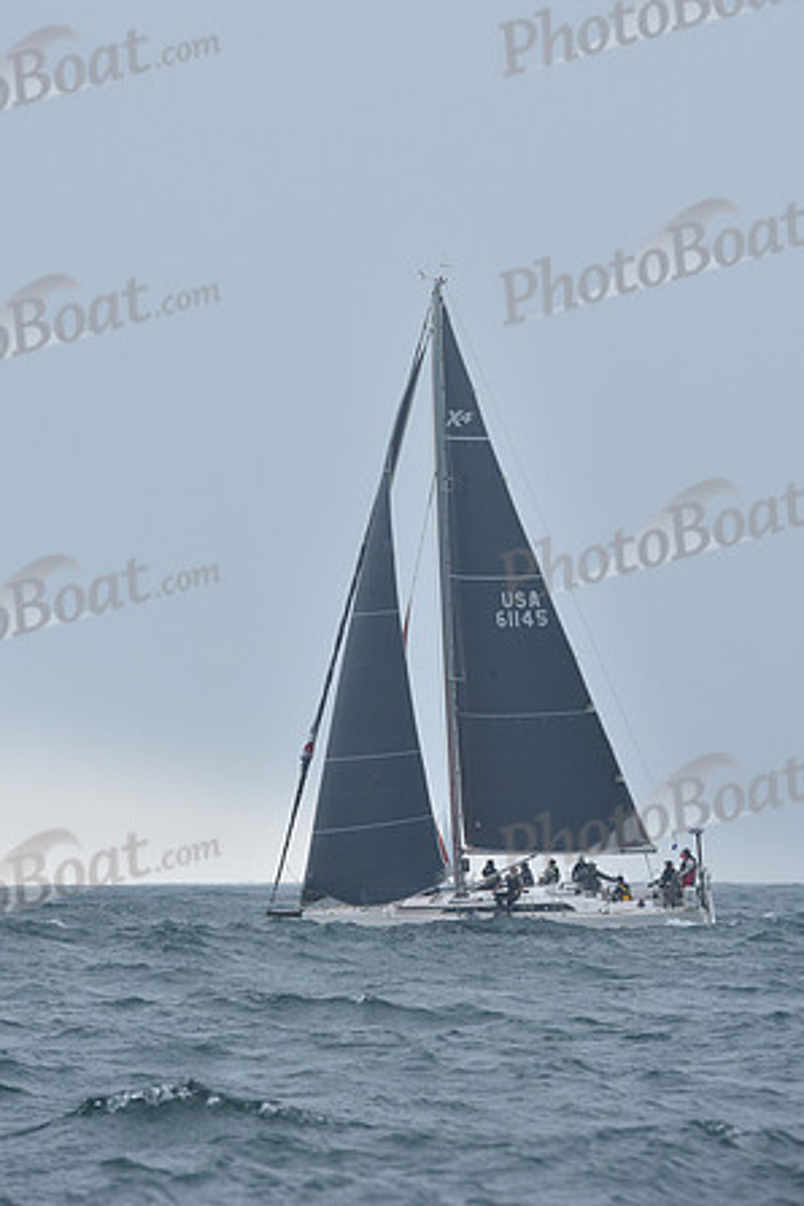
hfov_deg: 6.8
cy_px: 434
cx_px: 360
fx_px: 6733
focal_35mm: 201
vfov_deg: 10.2
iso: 320
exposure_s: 1/800
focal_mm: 155
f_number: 8
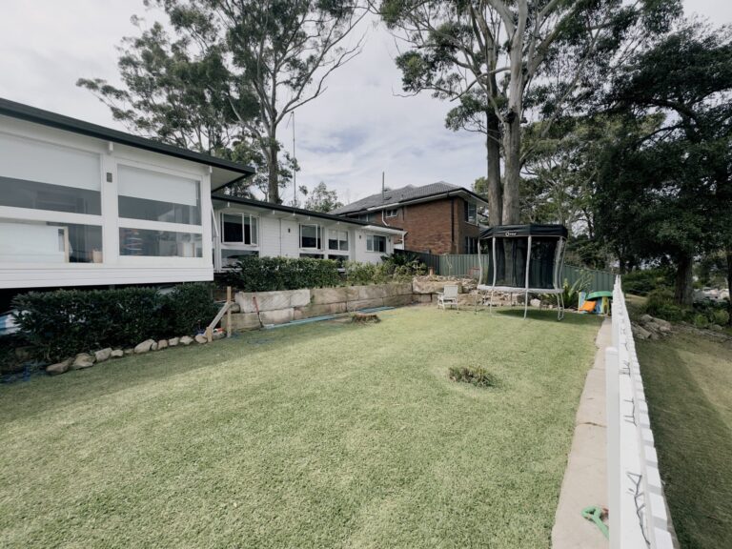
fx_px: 296
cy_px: 274
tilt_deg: -0.3
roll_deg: +1.1
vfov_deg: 85.7
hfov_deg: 102.1
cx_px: 366
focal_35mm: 14
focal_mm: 2.22
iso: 50
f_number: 2.2
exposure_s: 1/1449
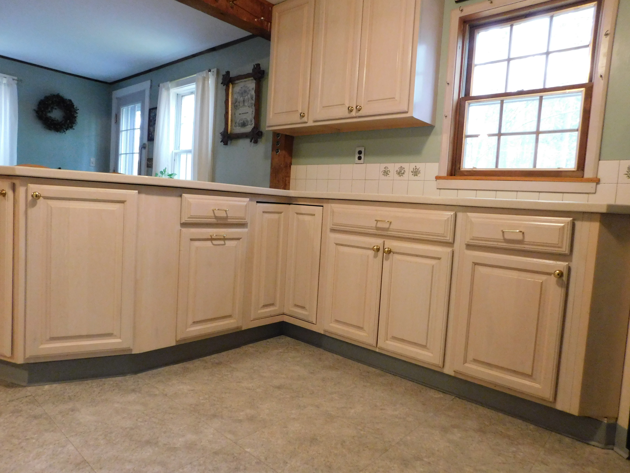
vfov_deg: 58.9
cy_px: 236
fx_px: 419
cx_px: 315
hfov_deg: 73.9
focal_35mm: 23
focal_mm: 4
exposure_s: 1/30
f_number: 3
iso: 720
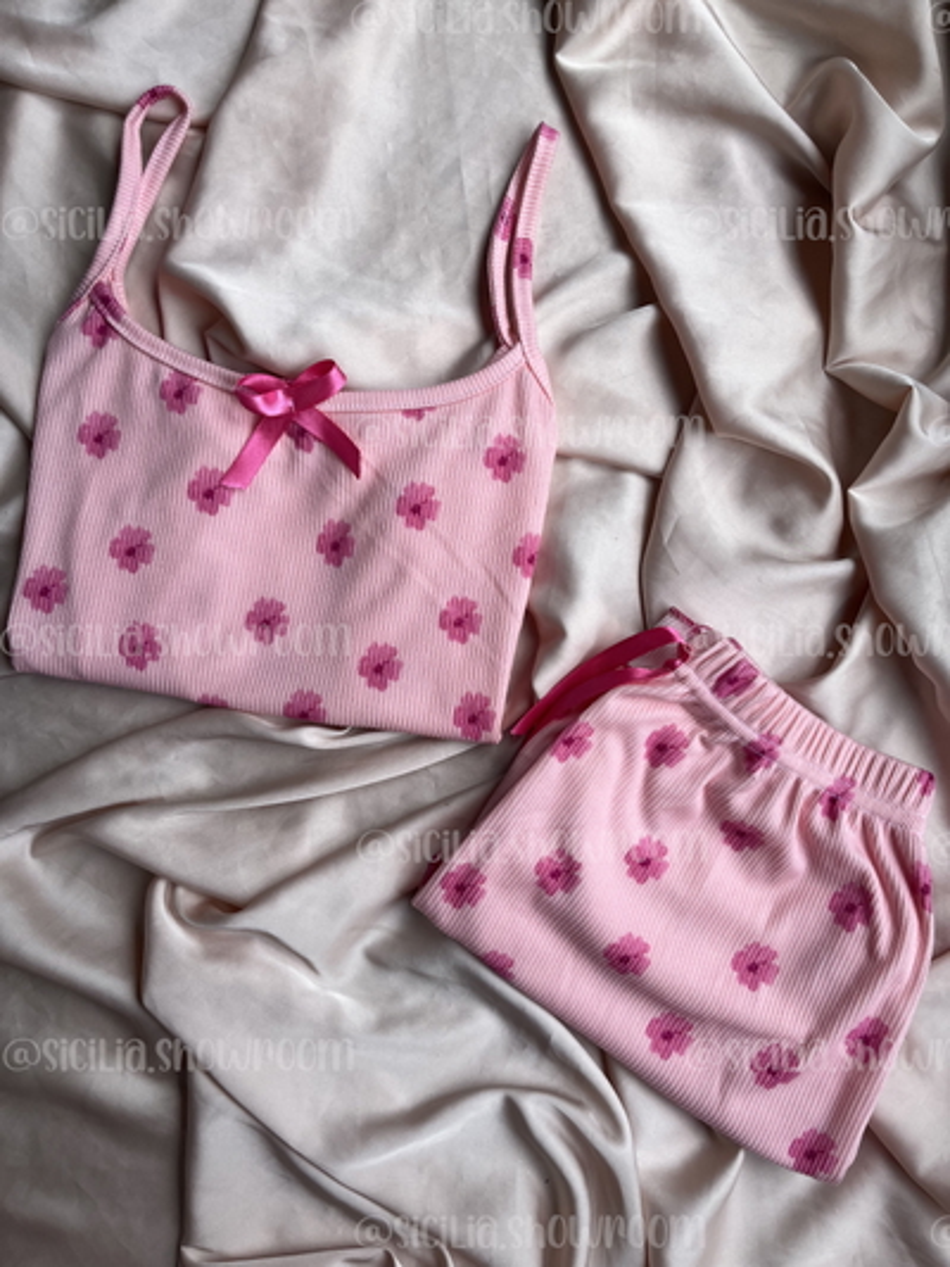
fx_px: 951
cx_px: 475
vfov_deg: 67.3
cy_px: 634
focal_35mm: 26
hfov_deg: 53.1
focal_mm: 5.1
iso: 50
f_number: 1.6
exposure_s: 1/437
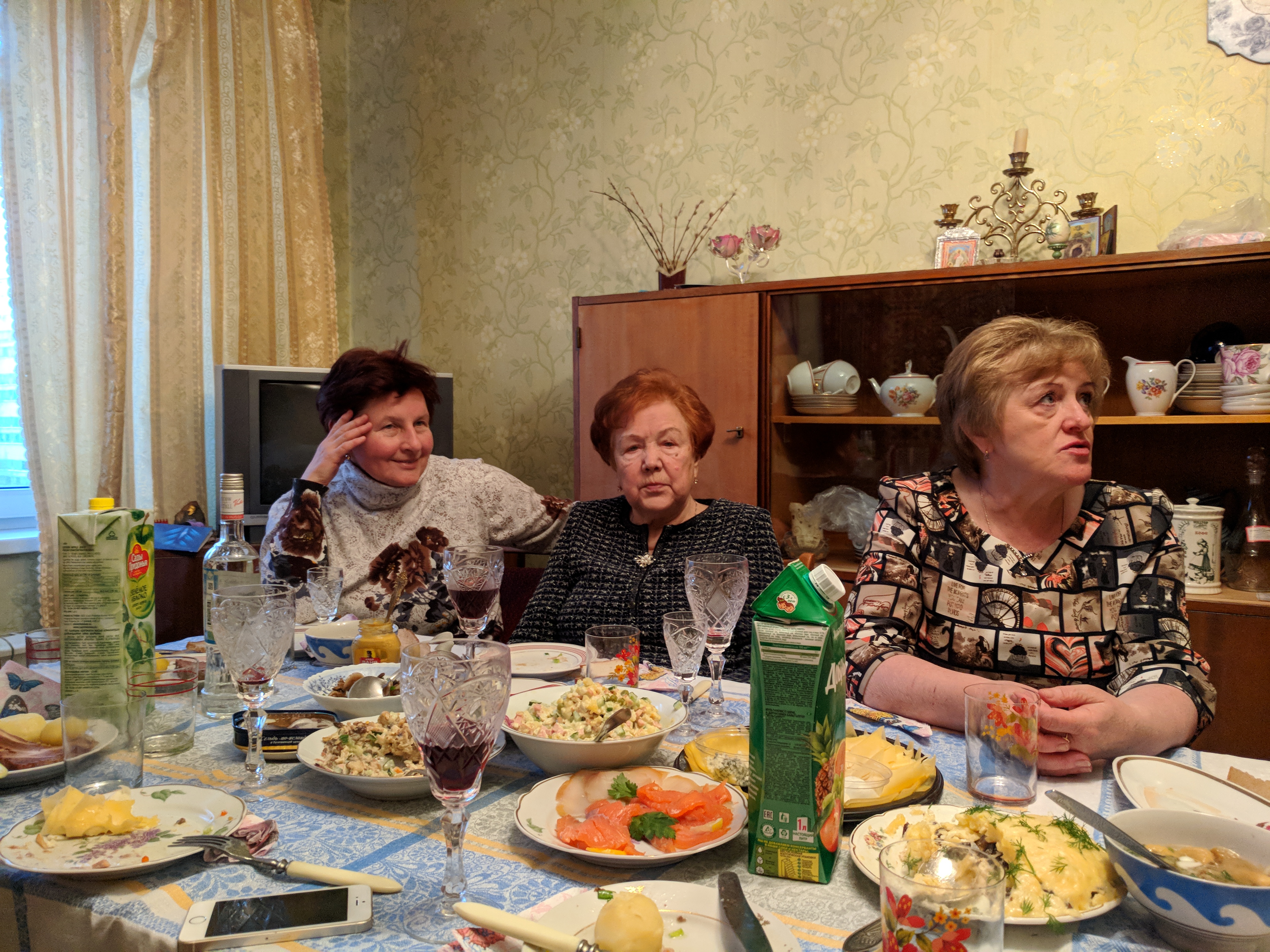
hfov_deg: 67.3
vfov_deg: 53.1
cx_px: 635
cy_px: 476
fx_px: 954
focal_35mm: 26
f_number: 2
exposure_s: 1/50
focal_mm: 4.67
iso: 759
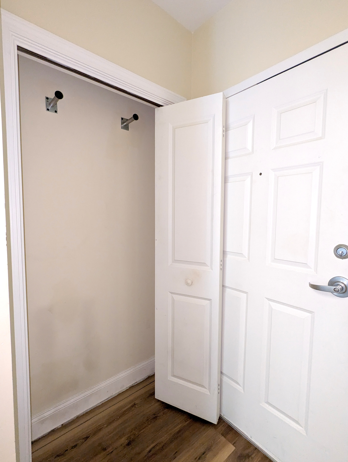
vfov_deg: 94.4
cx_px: 174
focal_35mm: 16
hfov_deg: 78.2
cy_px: 231
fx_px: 214
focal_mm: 2.35
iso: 1036
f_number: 2.2
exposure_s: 1/60
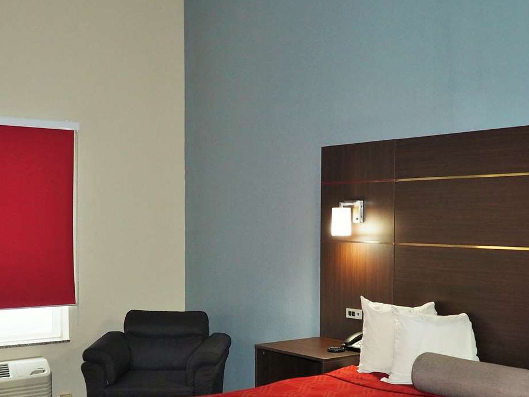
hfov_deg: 41.2
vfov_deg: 30.9
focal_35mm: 46
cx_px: 257
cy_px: 306
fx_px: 703
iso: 800
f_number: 3.5
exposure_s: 1/60
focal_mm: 14
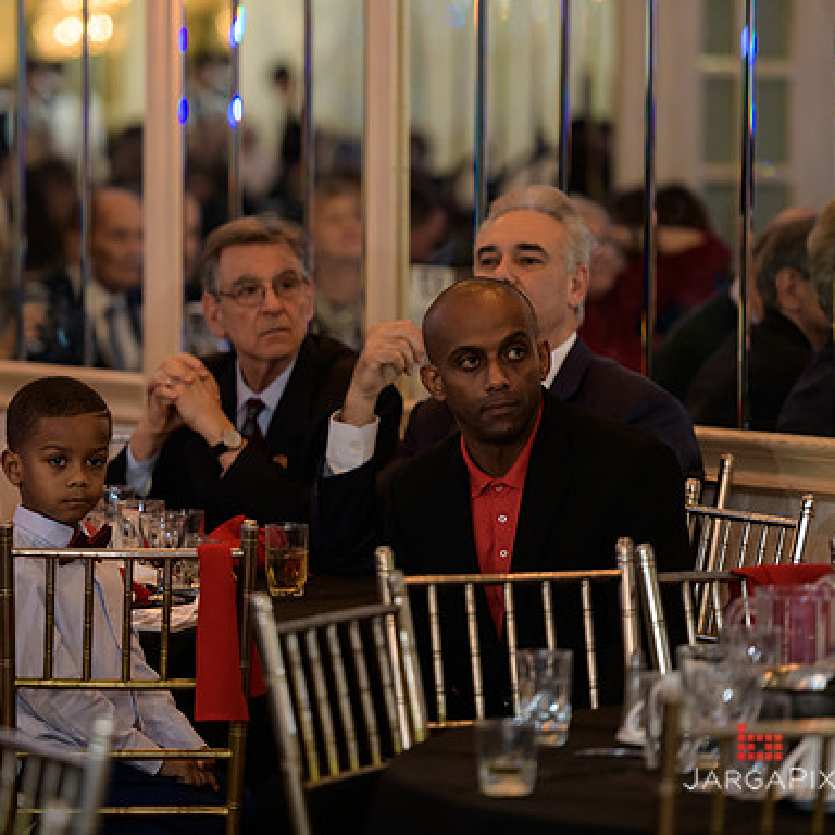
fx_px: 5949
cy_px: 416
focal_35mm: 218
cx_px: 261
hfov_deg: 8.0
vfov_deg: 8.0
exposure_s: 1/125
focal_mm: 170
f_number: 3.2
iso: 1000
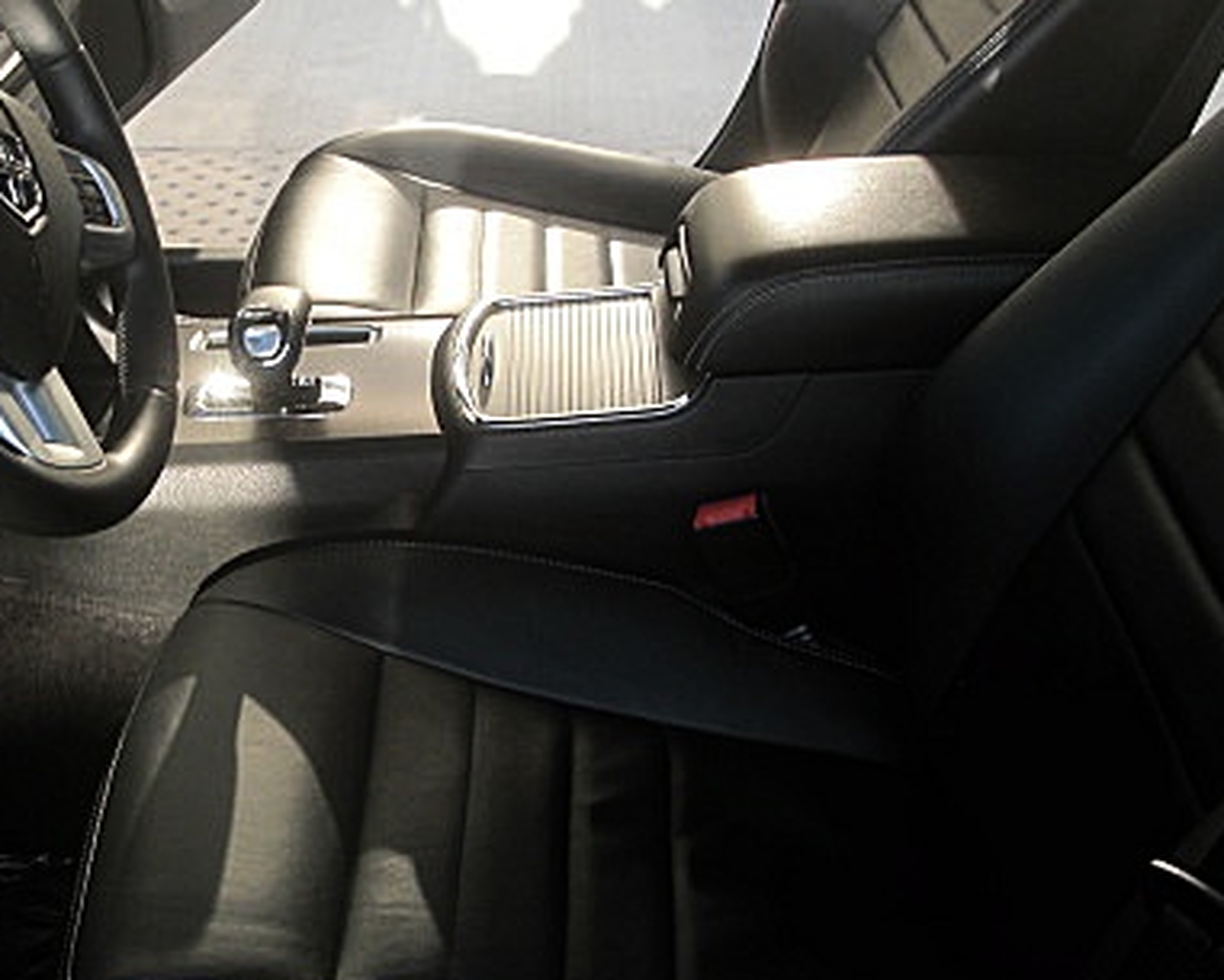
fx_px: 2138
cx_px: 312
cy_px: 386
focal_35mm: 59
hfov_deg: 31.4
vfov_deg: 25.8
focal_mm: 6.3
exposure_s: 1/125
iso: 50
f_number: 2.8
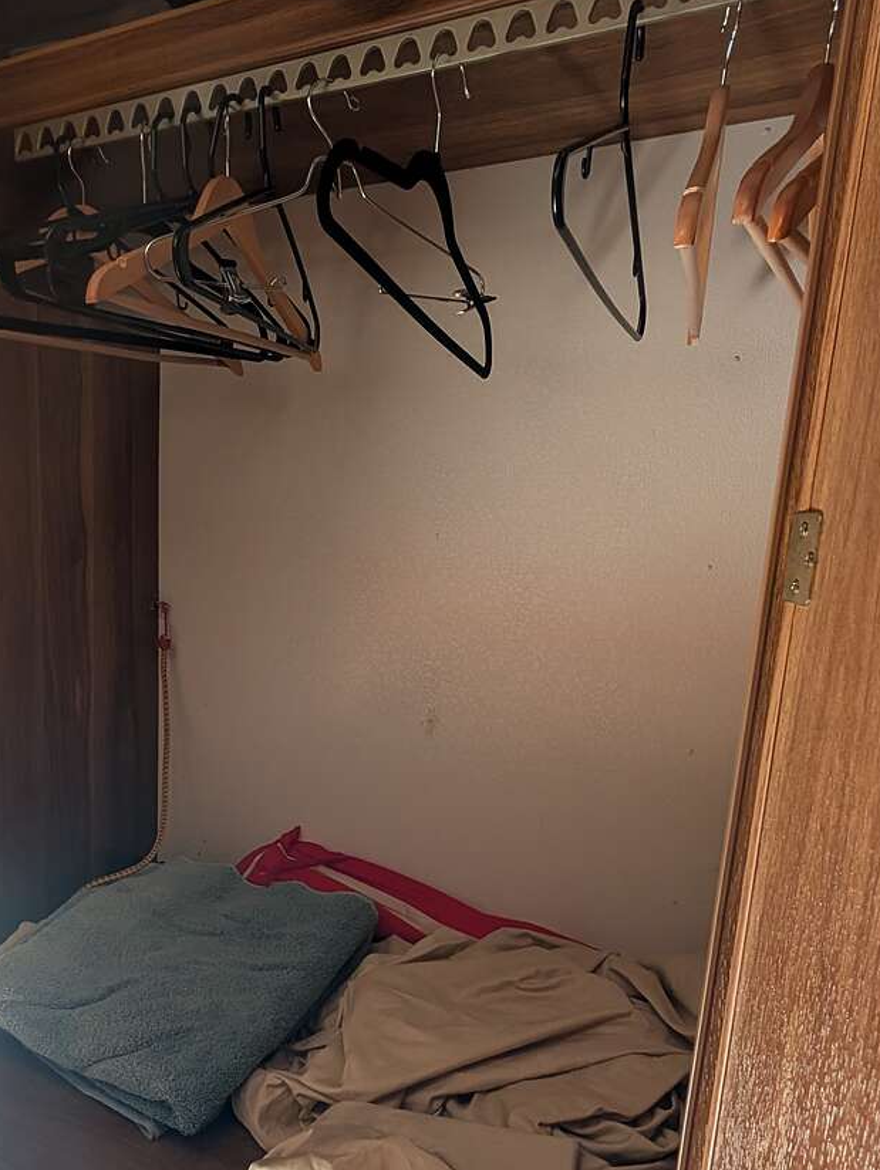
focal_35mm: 21
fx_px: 711
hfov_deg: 62.3
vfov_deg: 78.7
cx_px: 307
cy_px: 647
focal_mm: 2.02
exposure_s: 1/77.9
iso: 86
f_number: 1.7
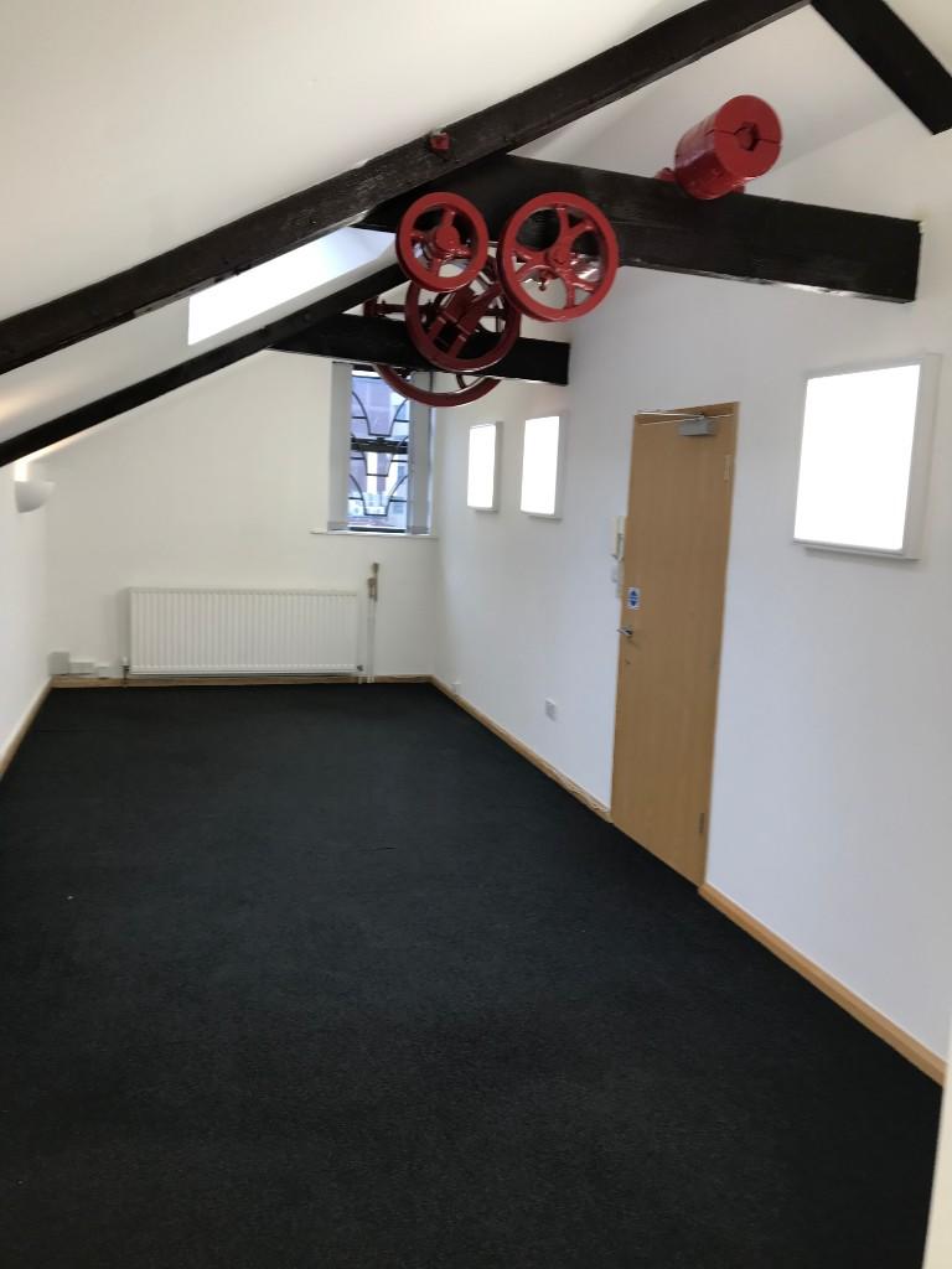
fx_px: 1027
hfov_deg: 49.7
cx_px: 476
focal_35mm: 28
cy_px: 634
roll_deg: -1.7
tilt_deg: -6.6
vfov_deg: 63.4
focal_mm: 3.99
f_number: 1.8
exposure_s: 1/50
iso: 25
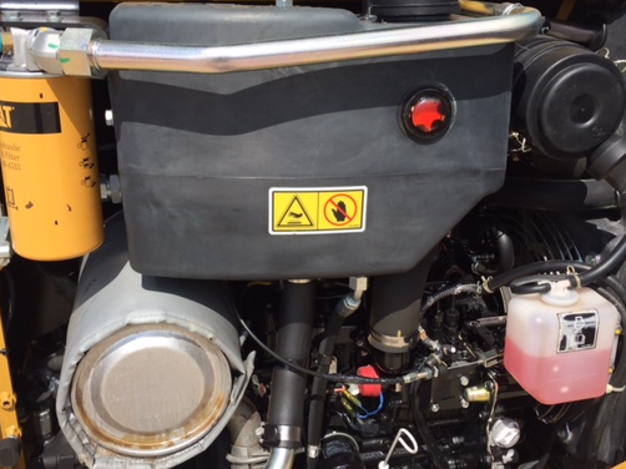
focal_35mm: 37
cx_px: 312
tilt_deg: -18.5
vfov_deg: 38.6
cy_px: 208
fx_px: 669
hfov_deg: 50.2
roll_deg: -0.6
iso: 32
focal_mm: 4.15
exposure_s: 1/1980
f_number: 2.2
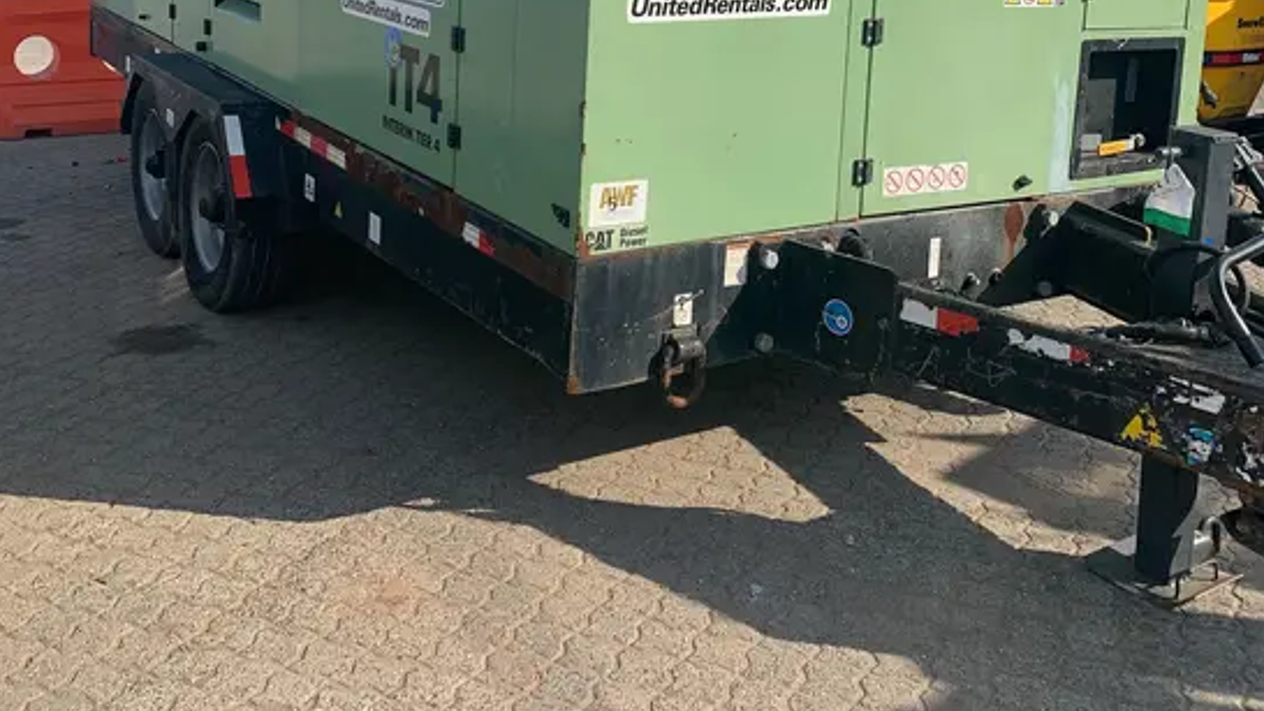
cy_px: 41
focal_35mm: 38
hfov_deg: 52.8
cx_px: 632
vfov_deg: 29.6
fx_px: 1273
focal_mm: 4.25
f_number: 1.8
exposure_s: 1/2160
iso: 25
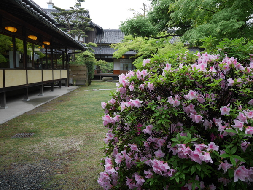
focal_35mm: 30
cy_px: 95
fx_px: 219
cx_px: 126
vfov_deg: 46.9
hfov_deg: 59.9
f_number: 4.5
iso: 200
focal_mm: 15
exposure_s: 1/160
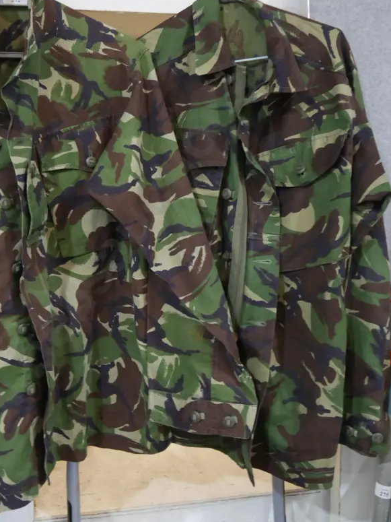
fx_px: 557
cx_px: 139
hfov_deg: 38.3
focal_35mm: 37
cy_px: 222
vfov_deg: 50.0
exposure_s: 1/60
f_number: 3.5
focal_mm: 14
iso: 1600
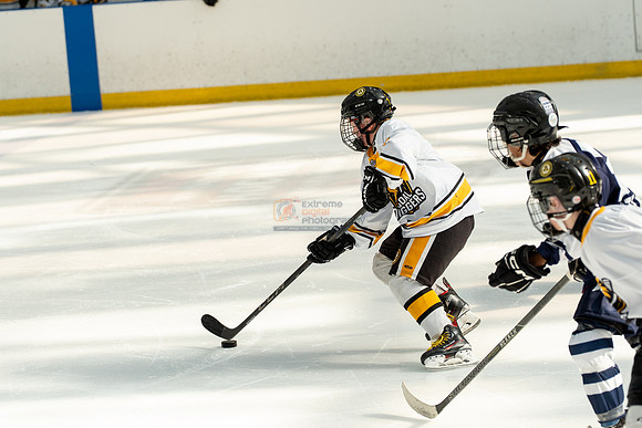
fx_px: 2622
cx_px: 321
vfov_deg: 9.3
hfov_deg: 14.0
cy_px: 214
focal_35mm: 147
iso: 800
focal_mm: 98
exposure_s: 1/1600
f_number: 3.5
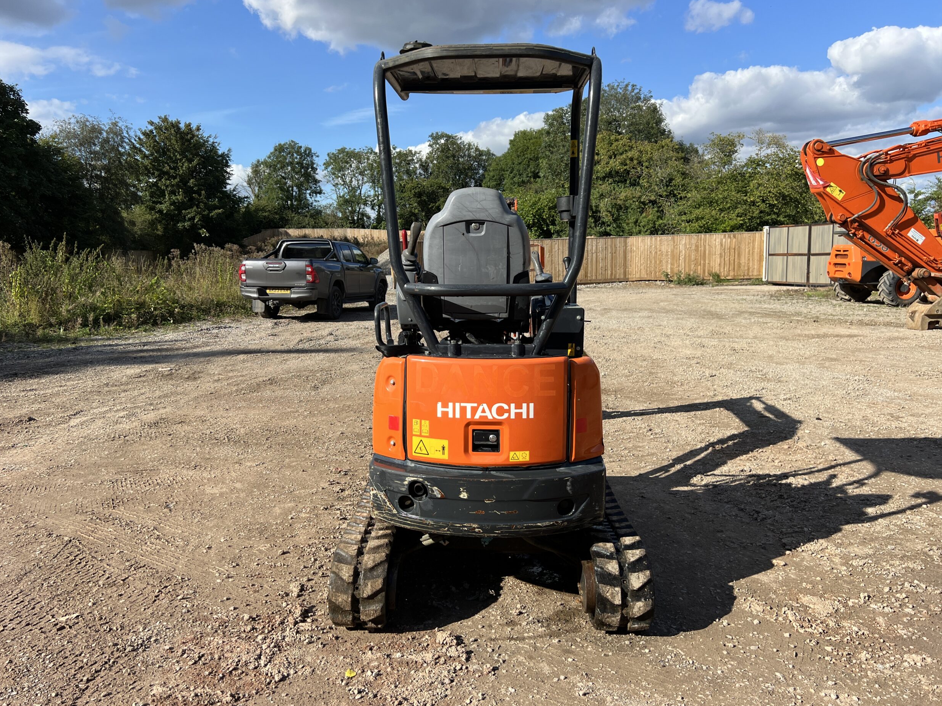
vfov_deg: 51.4
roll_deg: +2.3
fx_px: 735
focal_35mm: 27
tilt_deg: -6.2
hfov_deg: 65.3
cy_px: 357
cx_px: 461
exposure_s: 1/3460
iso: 50
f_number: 1.5
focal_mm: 5.7
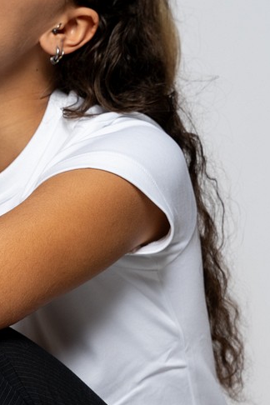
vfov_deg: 14.4
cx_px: -65
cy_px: 438
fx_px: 1564
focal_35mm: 139
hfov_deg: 9.7
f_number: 5.6
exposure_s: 1/125
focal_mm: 45
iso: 100
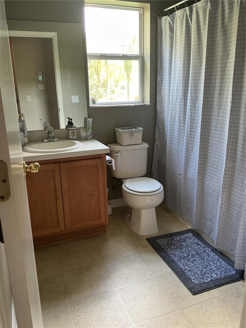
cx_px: 123
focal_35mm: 29
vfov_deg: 61.7
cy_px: 164
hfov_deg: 48.2
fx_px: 275
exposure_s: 1/50
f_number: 1.8
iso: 64
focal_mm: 3
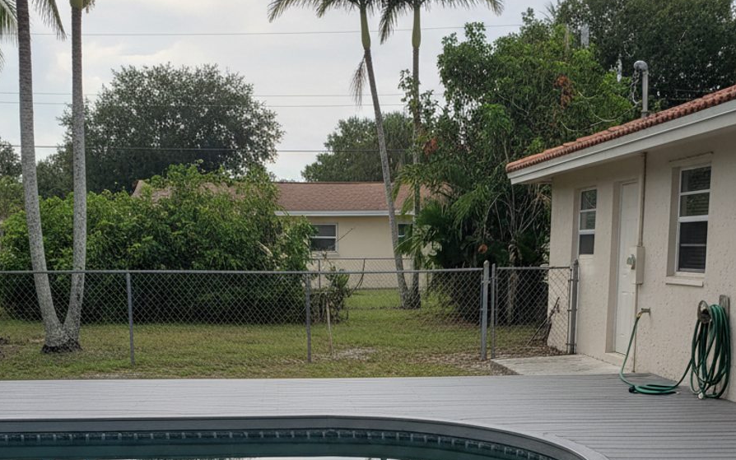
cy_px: 445
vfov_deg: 32.1
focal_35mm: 37
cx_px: 367
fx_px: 742
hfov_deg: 52.7
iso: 1091
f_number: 1.6
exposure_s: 1/1445
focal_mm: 5.7
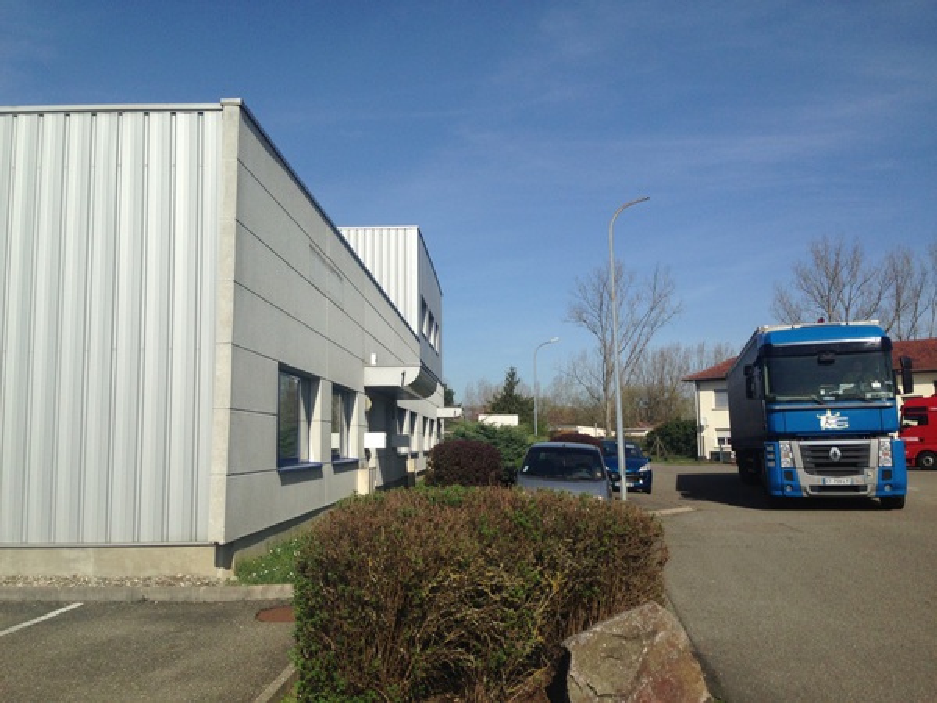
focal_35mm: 33
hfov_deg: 55.4
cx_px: 468
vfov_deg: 42.9
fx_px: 893
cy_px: 352
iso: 50
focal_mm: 4.12
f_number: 2.4
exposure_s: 1/3195
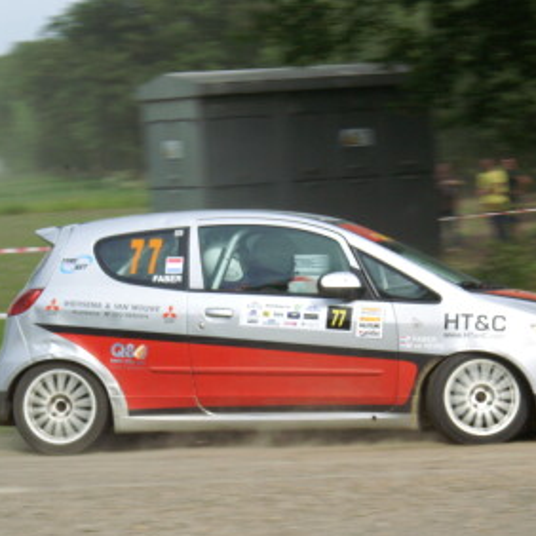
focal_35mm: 190
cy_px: 318
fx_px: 3328
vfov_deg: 9.2
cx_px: 258
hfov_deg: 9.2
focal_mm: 70
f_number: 32
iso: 800
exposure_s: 1/100
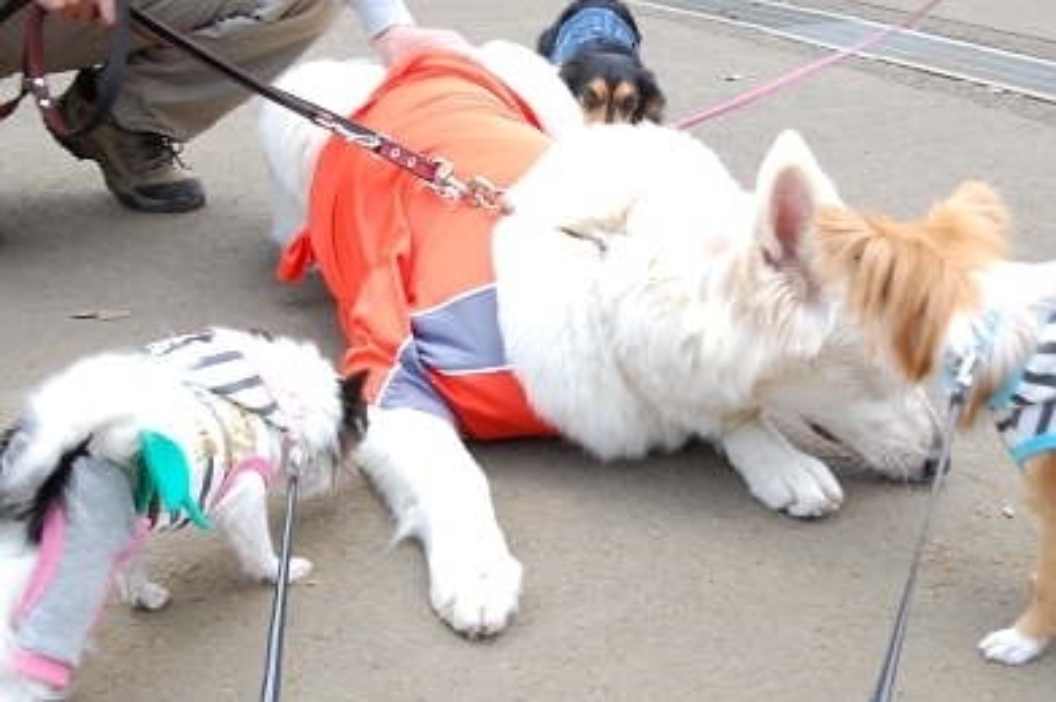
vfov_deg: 28.9
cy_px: 351
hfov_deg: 42.4
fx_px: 1363
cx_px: 528
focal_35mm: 46
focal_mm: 31
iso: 1600
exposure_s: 1/30
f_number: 29
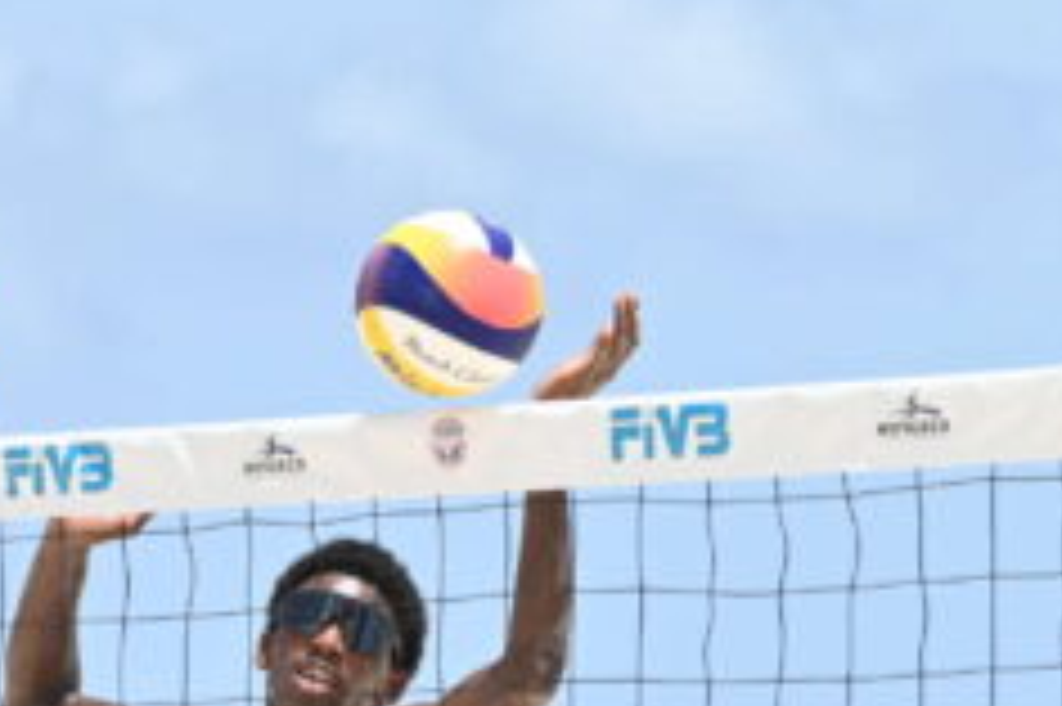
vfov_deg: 4.0
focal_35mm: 340
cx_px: 135
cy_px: 787
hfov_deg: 6.1
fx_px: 10033
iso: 250
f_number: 2.8
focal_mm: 85
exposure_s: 1/4000
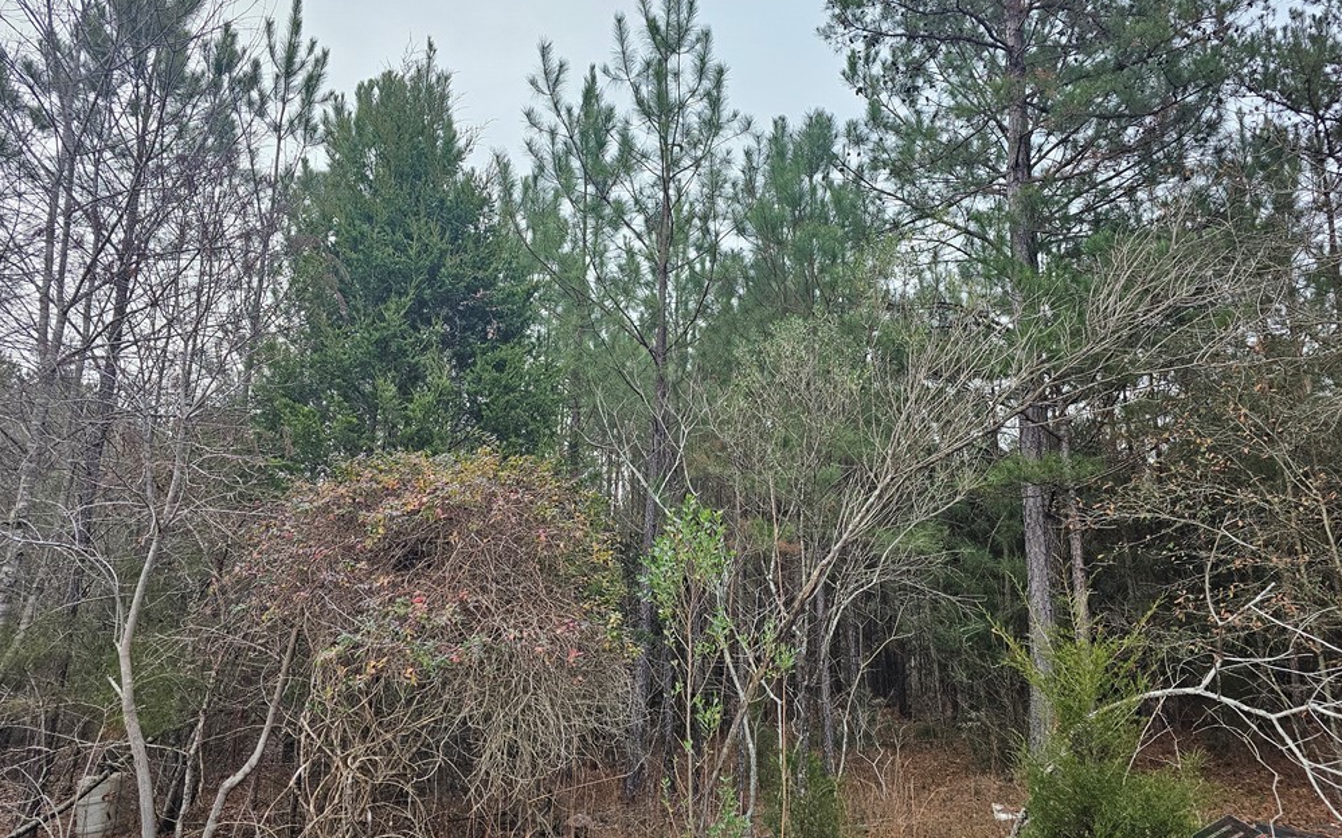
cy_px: 434
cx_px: 680
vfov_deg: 49.3
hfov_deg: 72.6
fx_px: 914
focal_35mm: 25
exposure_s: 1/180
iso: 125
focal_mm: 6.3
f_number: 1.7
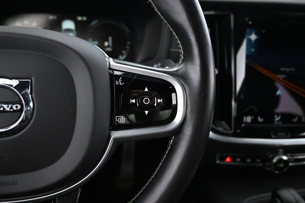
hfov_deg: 73.7
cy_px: 102
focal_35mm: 24
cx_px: 152
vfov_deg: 53.1
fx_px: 203
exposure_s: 1/25
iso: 5600
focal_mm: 16
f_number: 3.5
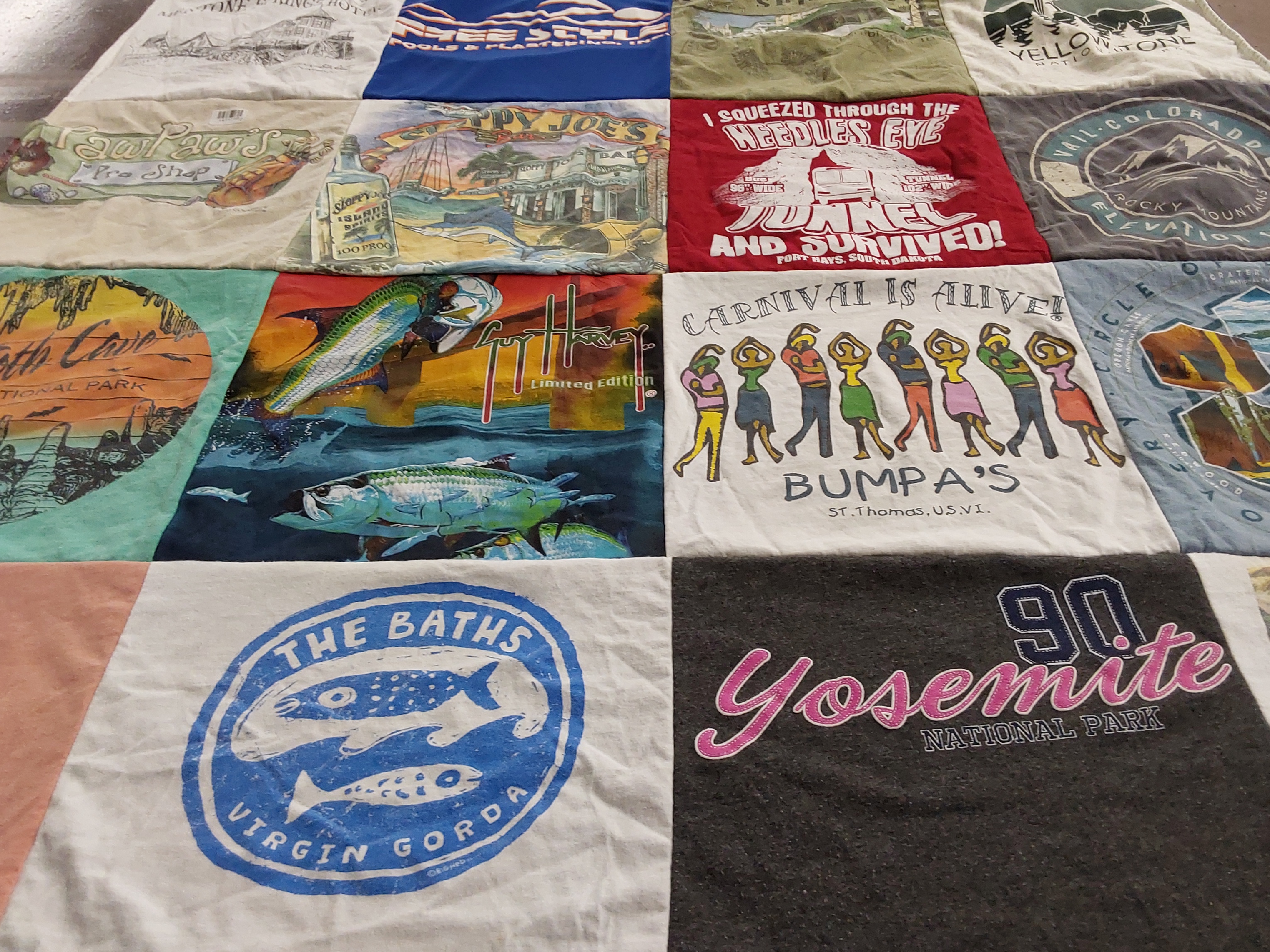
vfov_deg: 46.8
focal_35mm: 30
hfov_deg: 59.9
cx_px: 673
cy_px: 487
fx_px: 1101
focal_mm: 2.91
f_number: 1.9
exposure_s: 1/60
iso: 100
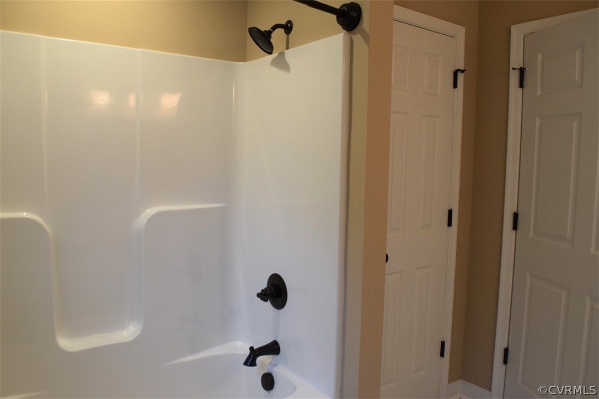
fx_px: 449
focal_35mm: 27
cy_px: 200
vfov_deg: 47.9
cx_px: 300
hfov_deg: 67.4
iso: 1250
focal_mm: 18
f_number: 8
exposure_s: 1/60
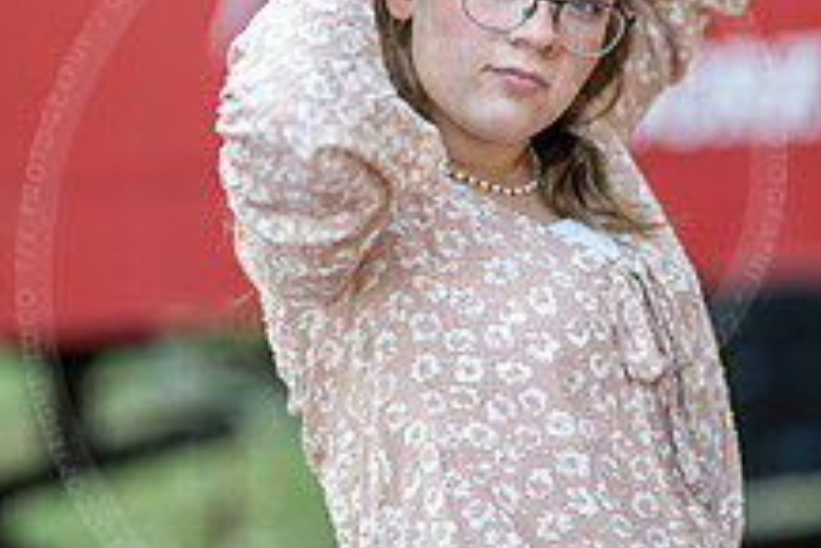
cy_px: 287
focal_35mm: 176
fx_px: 4016
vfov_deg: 7.8
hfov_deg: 11.7
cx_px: 526
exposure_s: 1/320
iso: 160
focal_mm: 85
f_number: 1.2
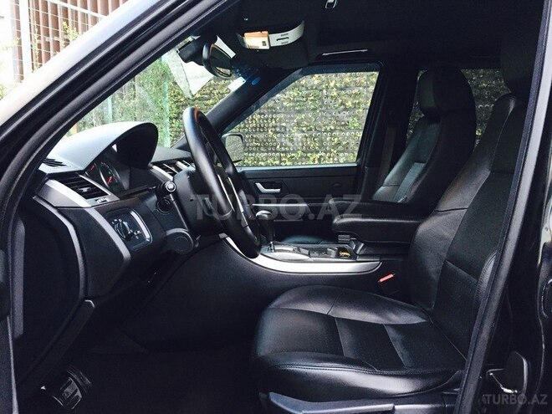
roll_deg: -0.4
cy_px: 207
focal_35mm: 29
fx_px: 462
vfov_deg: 48.2
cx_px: 276
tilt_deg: -6.4
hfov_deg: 61.7
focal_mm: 4.15
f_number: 2.2
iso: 250
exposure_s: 1/33
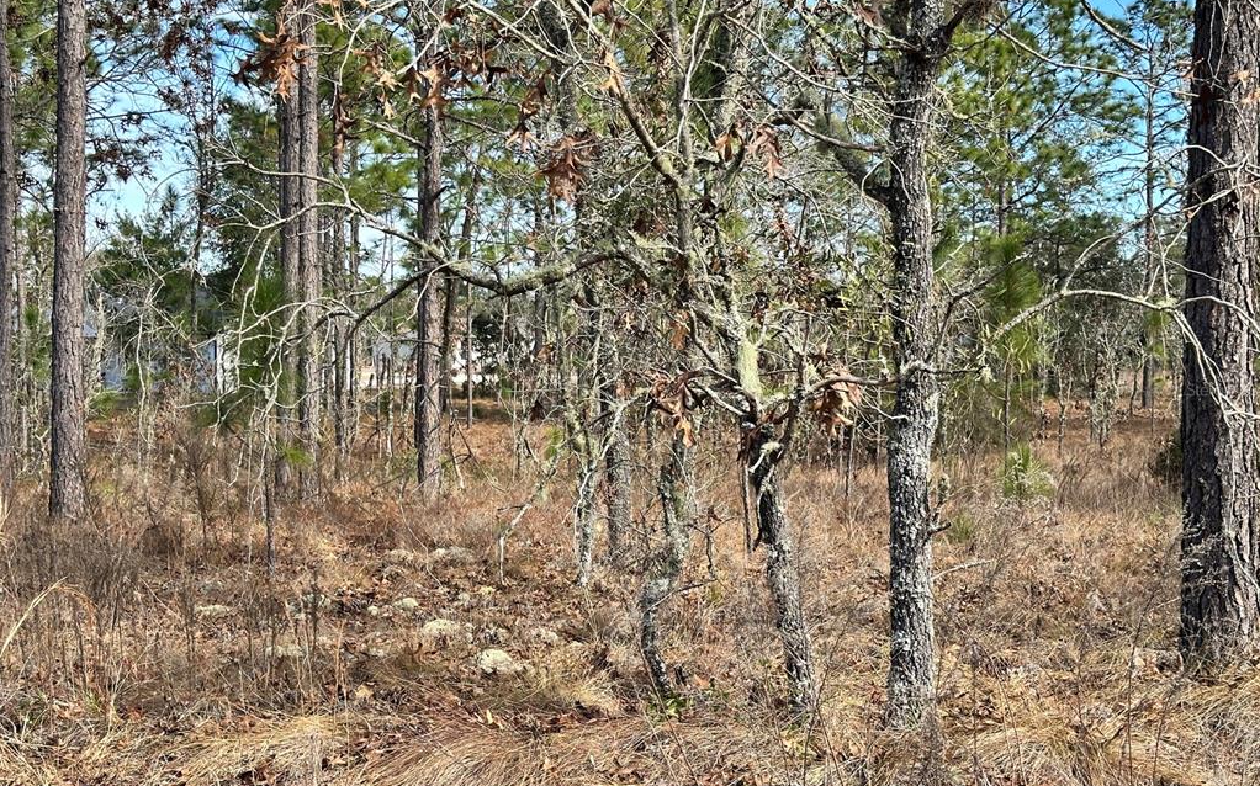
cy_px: 389
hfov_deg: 39.6
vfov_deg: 25.3
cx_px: 630
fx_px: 1751
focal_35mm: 51
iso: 64
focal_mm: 6.86
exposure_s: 1/1199
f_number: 1.78
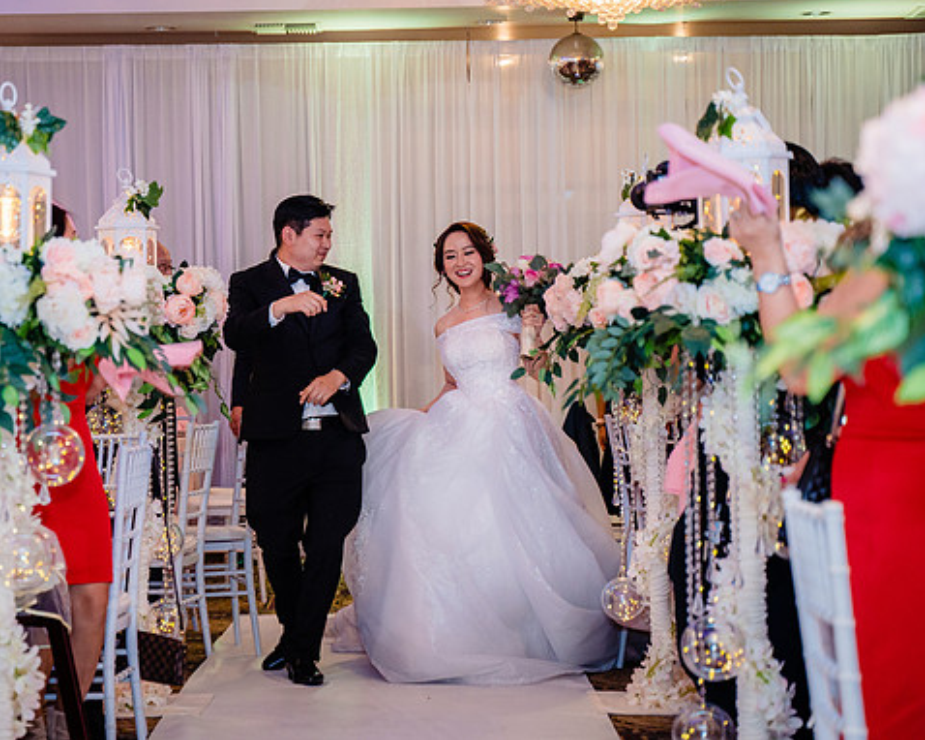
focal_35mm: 91
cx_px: 326
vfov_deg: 16.9
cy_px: 315
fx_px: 2490
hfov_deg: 21.0
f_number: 3.5
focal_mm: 70
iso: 1250
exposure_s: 1/160
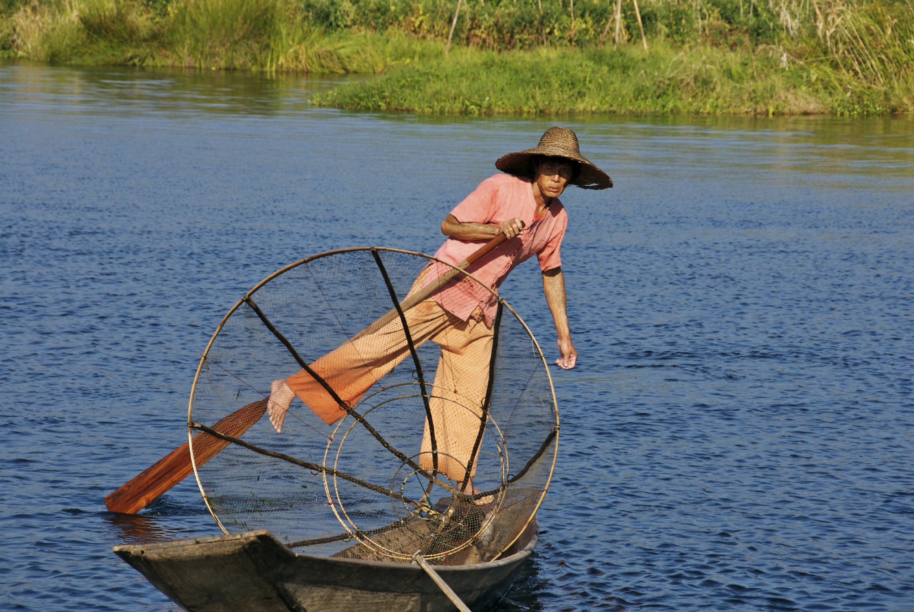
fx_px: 5146
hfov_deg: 10.1
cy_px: 306
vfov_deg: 6.8
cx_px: 457
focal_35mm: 202
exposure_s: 1/250
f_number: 8
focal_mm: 135
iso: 100
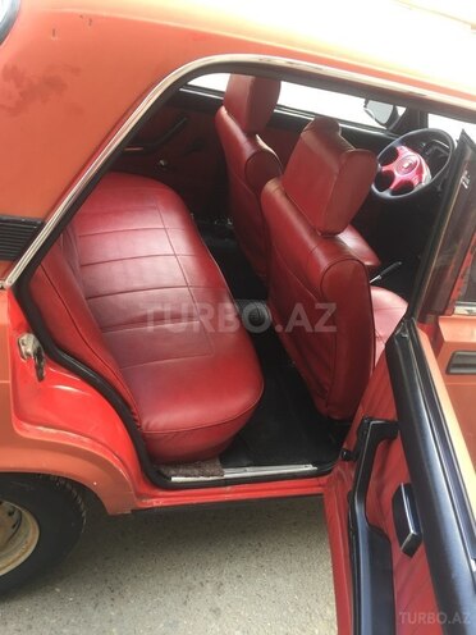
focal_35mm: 29
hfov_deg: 48.2
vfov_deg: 61.7
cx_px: 238
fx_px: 532
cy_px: 318
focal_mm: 4.15
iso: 32
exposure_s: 1/50
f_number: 2.2
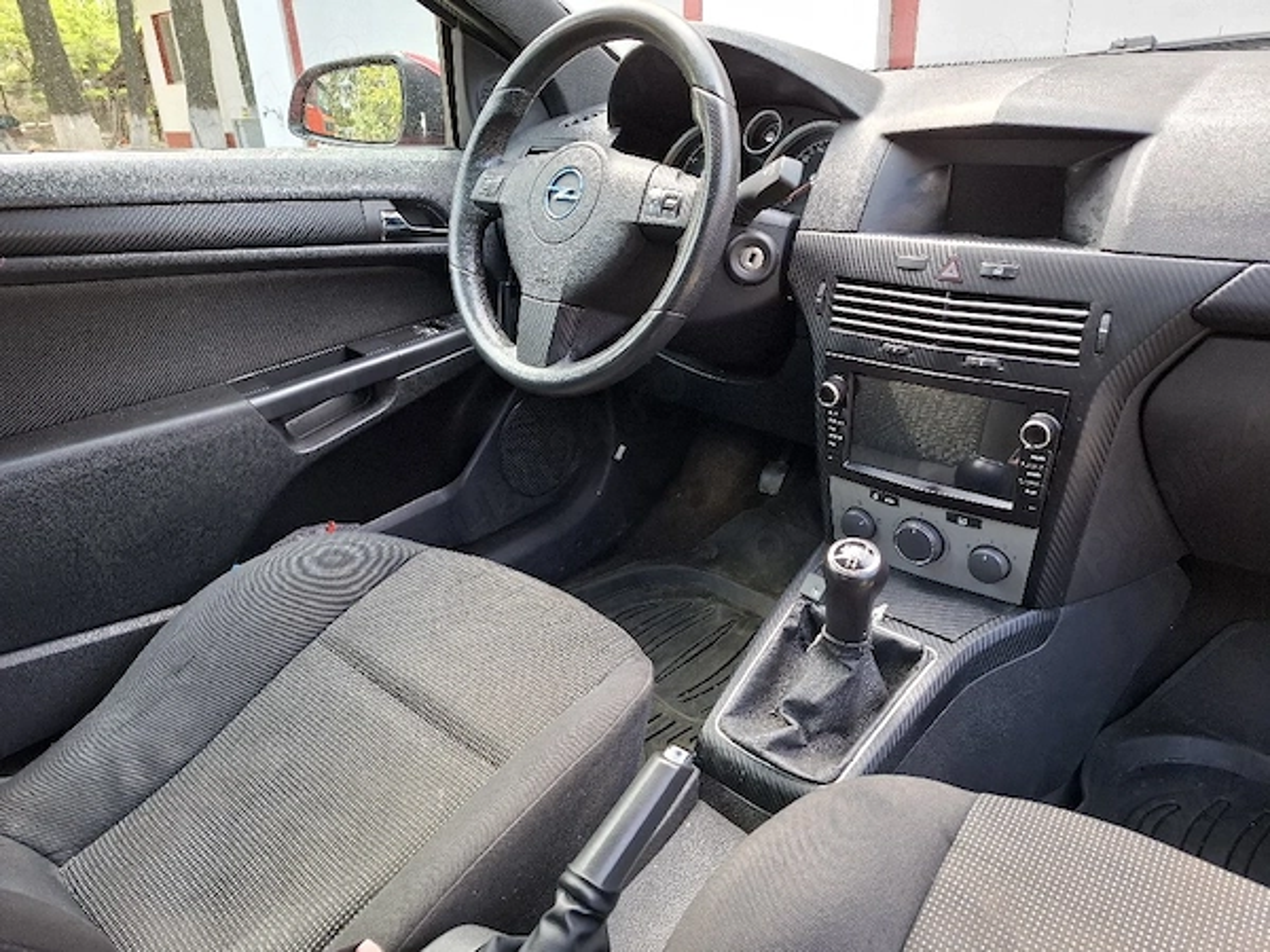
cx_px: 635
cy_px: 476
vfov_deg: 58.9
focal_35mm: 23
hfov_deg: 73.9
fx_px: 844
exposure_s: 1/100
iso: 80
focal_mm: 5.54
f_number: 1.8
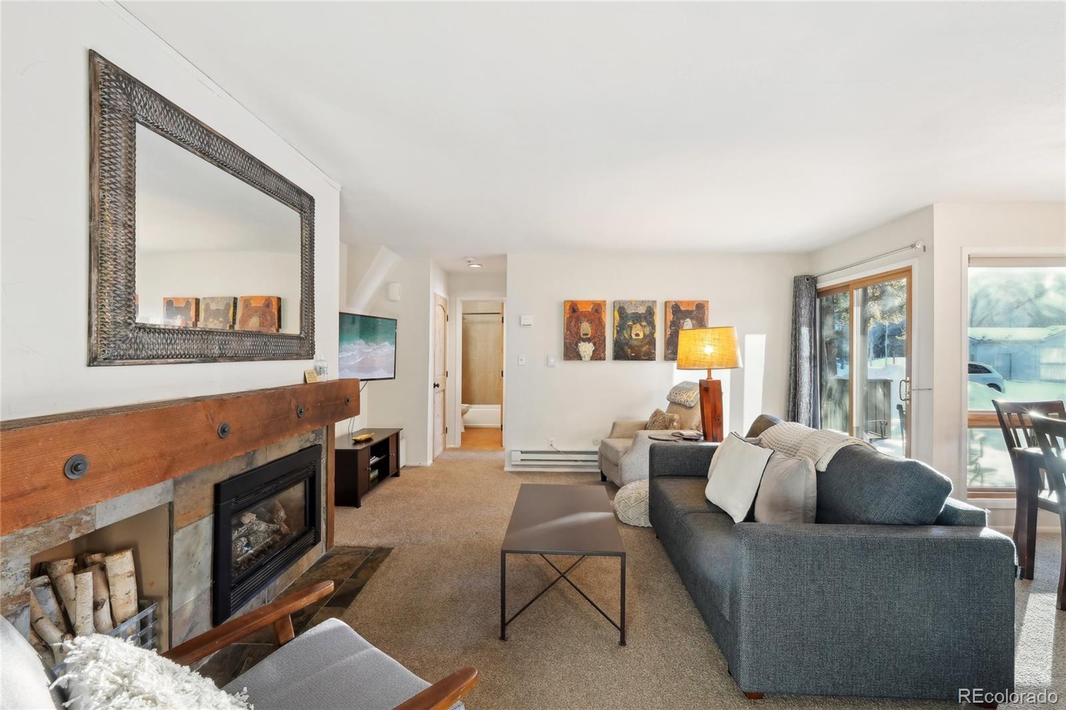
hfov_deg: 100.4
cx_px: 533
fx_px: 444
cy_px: 355
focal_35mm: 15
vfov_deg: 77.3
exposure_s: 1/5
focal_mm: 10
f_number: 8
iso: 800
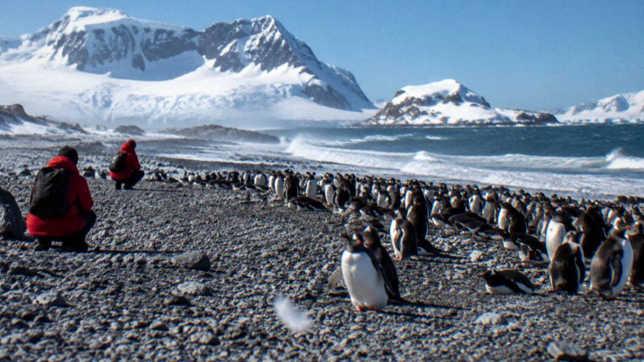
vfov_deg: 16.3
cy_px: 148
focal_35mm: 74
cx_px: 320
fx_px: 1263
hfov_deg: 28.6
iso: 200
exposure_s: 1/640
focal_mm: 70
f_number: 4.5
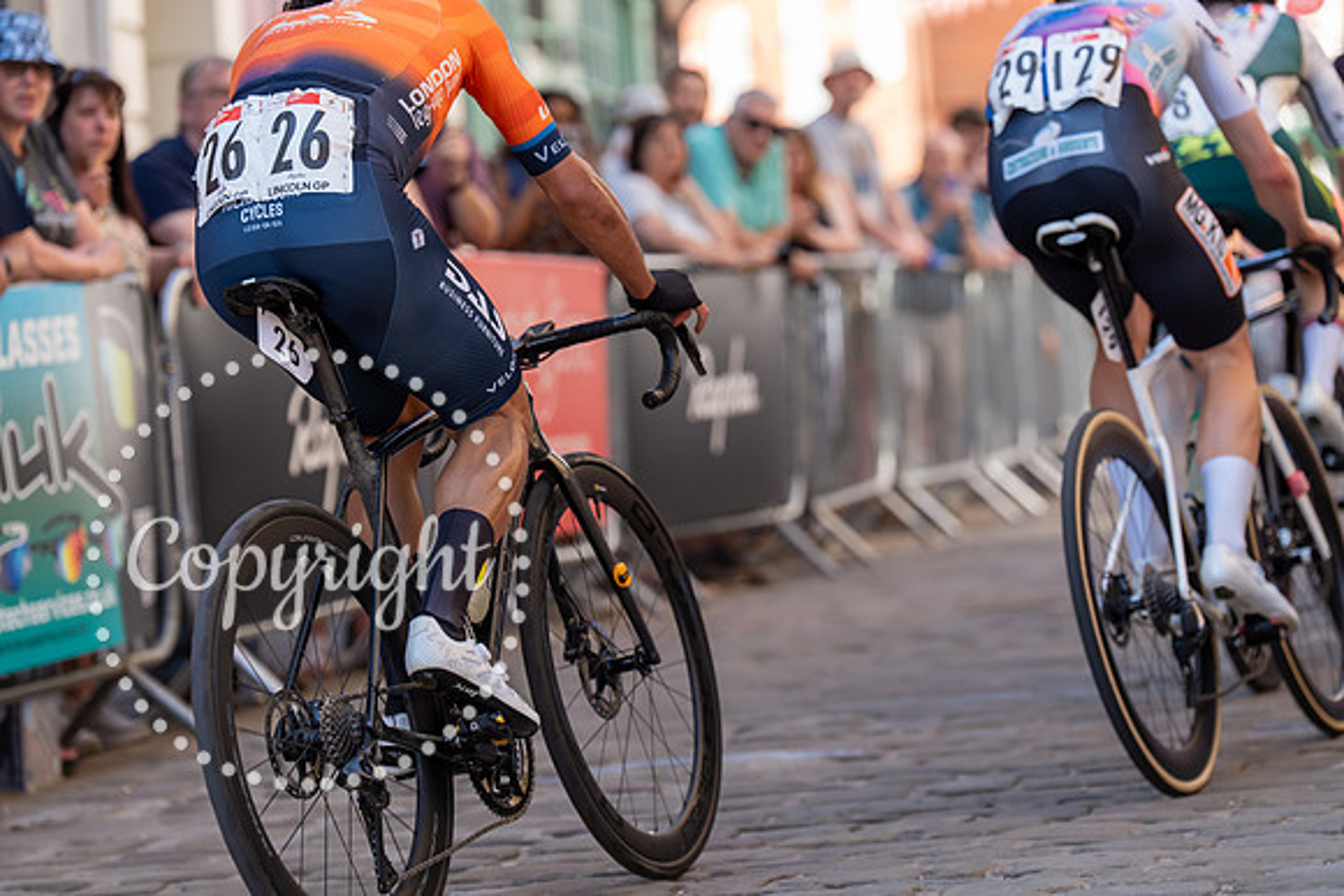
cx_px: 672
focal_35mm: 147
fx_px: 5489
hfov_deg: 14.0
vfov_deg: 9.3
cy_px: 448
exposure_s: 1/1000
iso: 640
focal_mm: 147
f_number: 3.5
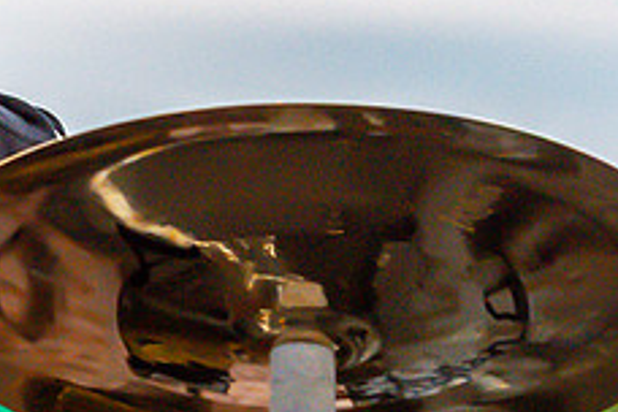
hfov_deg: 9.0
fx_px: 3879
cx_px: -121
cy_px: -139
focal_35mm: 226
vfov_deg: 6.0
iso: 1250
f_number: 8
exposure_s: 1/1600
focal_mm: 58
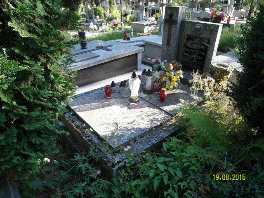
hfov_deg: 71.6
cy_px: 99
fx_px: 183
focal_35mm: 24
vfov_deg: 56.8
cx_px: 132
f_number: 3.4
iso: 100
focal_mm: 5.2
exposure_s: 1/90
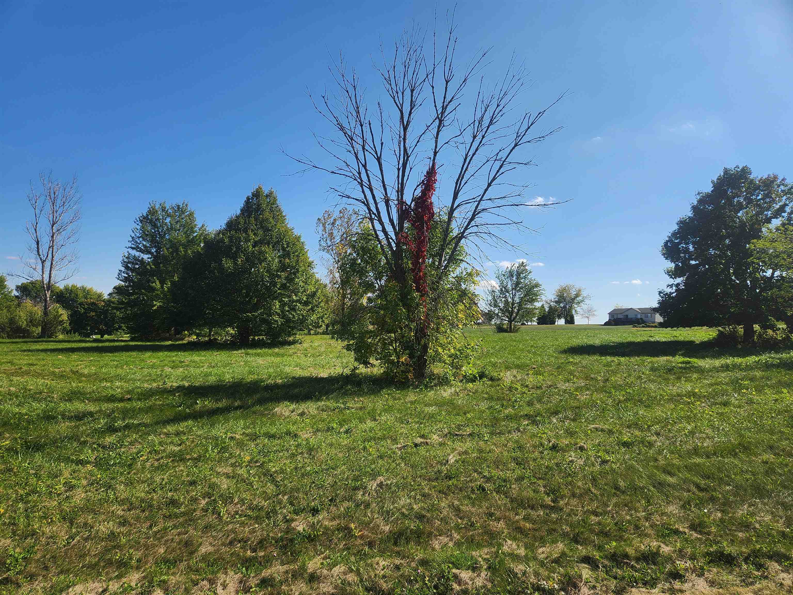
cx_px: 396
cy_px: 298
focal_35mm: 23
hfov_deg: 73.9
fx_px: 527
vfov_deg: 58.9
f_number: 1.8
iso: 20
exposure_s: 1/1628
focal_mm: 5.4
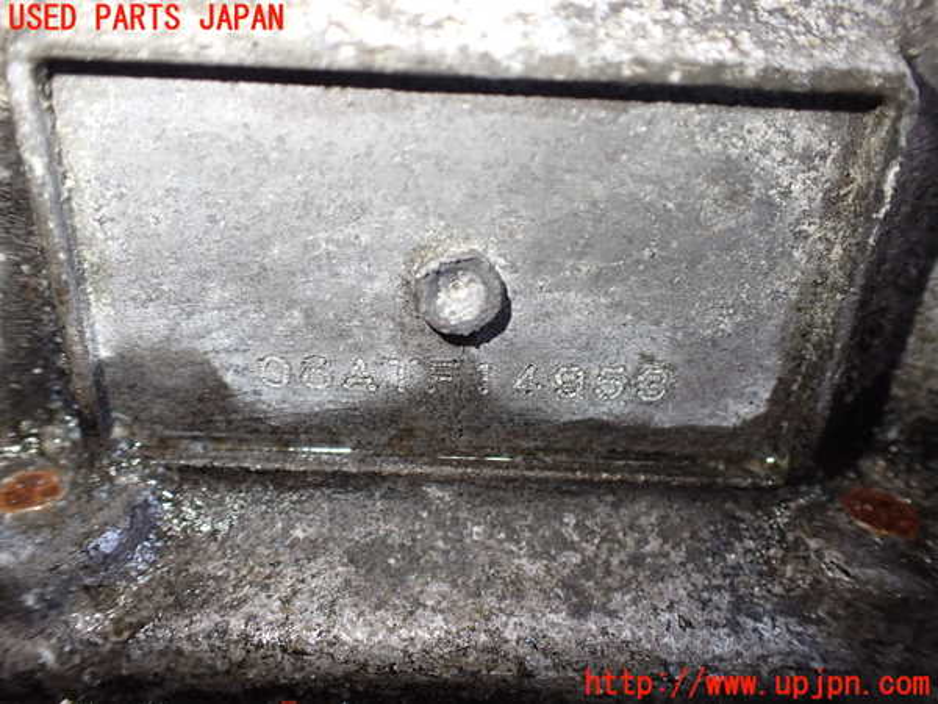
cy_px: 352
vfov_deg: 46.8
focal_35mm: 30
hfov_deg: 60.0
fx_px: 813
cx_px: 469
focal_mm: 5.4
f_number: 2.3
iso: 320
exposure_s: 1/125
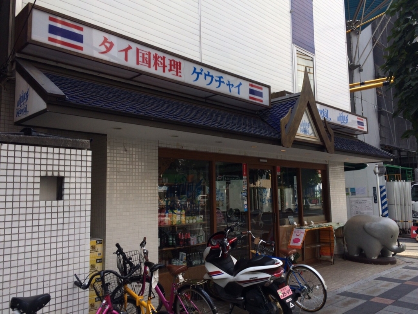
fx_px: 350
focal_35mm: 29
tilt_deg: +4.4
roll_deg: +2.0
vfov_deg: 48.2
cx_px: 209
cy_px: 157
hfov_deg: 61.7
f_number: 2.2
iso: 32
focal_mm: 4.15
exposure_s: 1/720
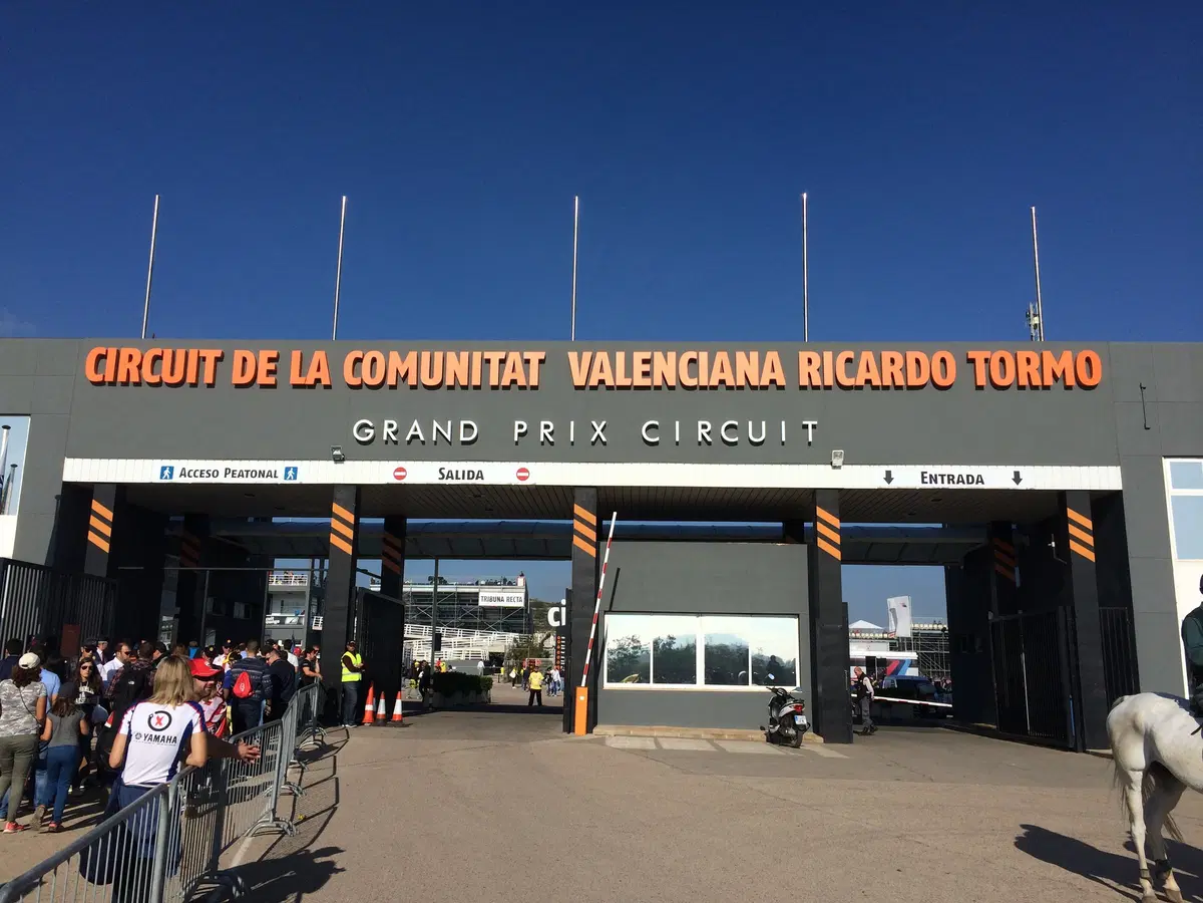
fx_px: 1008
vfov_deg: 48.2
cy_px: 452
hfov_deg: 61.7
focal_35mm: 29
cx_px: 602
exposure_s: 1/4566
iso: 32
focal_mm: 4.15
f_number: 2.2
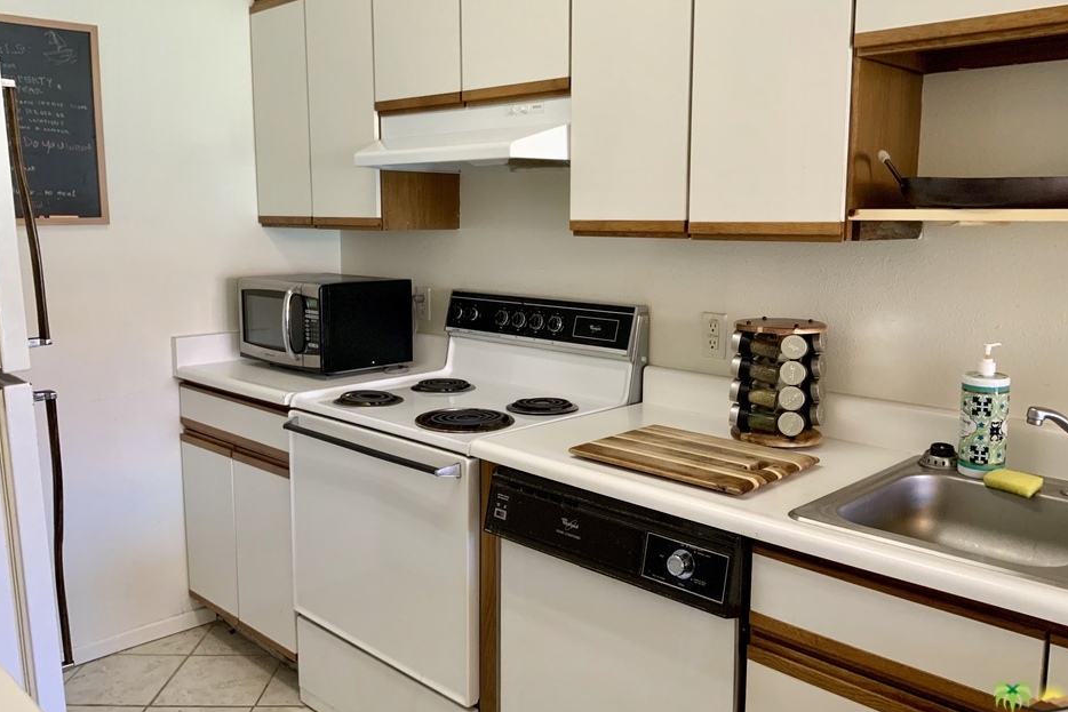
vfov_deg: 42.3
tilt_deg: -8.3
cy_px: 338
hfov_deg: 60.3
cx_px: 544
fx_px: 920
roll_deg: +0.4
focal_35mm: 31
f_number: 1.8
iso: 160
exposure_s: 1/60
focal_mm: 3
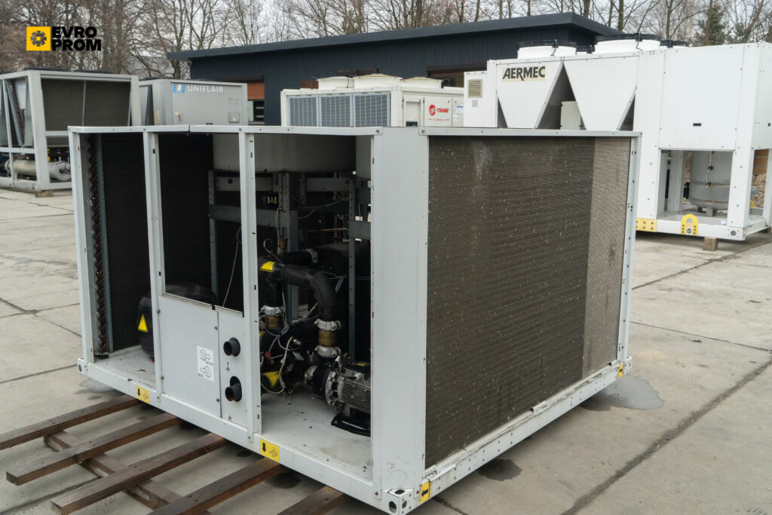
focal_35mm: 31
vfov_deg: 42.3
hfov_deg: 60.3
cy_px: 258
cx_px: 386
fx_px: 665
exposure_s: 1/500
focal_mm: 31
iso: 2500
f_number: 9
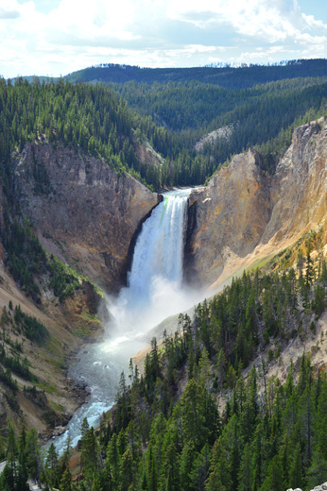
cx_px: 164
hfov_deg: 25.0
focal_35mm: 54
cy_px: 246
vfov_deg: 36.9
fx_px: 737
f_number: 5
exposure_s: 1/1250
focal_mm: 36
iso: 400
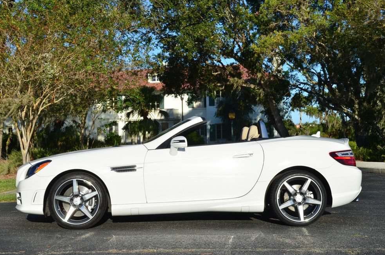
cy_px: 124
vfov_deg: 25.4
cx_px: 188
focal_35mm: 53
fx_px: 566
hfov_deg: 37.6
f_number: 11
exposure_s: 1/160
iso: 100
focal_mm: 34
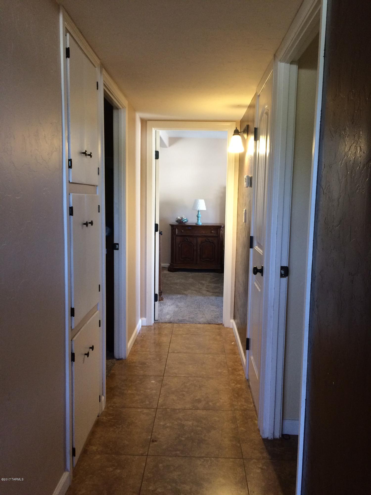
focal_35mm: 29
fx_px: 414
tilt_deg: -8.4
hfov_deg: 48.2
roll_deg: -0.2
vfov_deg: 61.7
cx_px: 186
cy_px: 248
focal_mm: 4.15
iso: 160
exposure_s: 1/30
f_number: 2.2
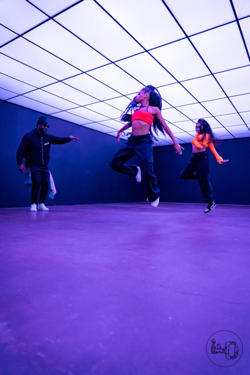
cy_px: 188
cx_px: 125
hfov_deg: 53.1
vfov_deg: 73.7
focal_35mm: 24
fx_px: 250
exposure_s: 1/30
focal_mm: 24
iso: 400
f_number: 5
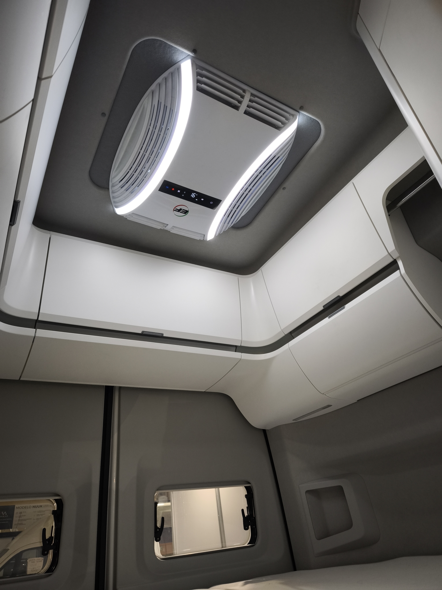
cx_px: 221
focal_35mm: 23
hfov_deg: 58.9
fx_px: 392
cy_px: 295
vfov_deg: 73.9
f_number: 1.6
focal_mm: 6.57
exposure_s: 1/50
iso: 400
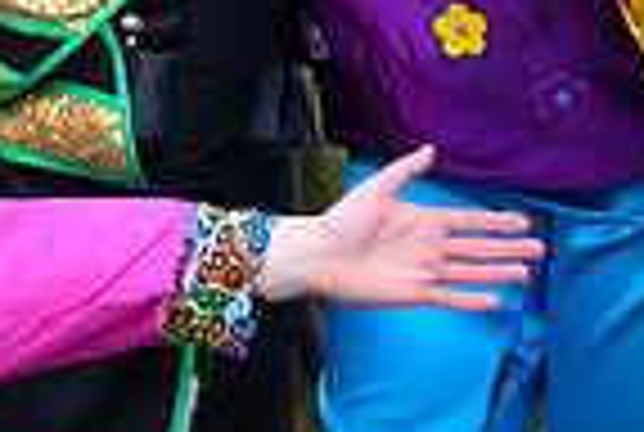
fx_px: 3585
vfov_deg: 6.8
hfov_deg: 10.3
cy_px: -248
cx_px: 193
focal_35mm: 200
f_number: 6.3
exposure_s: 1/500
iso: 400
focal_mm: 26
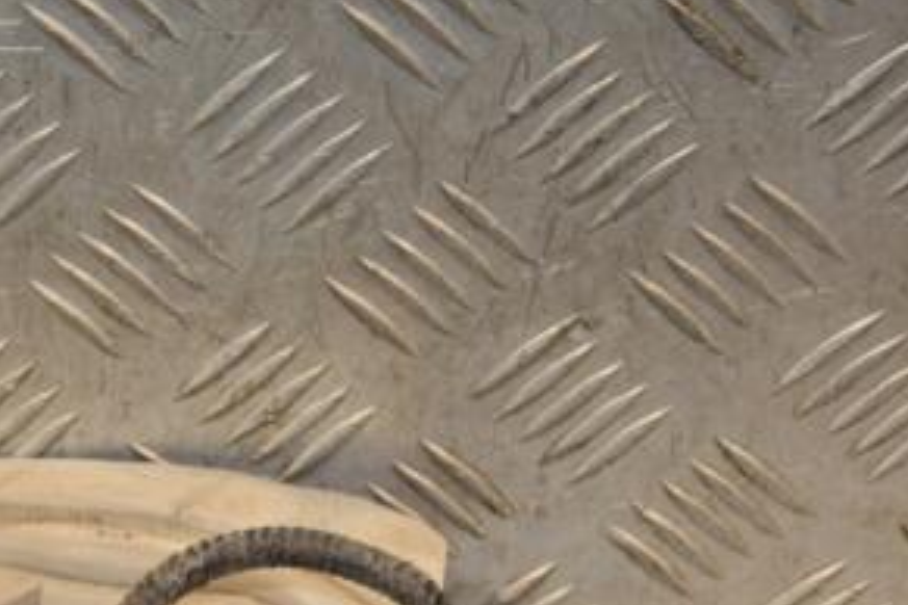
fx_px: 4060
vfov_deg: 8.5
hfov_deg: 12.6
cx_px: 31
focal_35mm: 161
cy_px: 605
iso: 800
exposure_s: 1/200
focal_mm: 52
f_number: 5
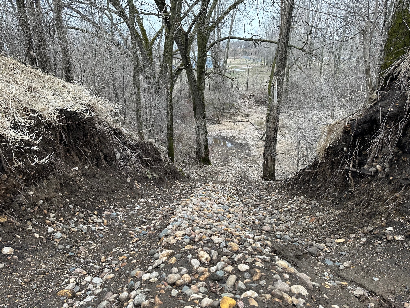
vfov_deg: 56.8
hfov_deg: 71.6
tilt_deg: -20.1
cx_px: 205
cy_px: 154
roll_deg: +0.6
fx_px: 284
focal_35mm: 24
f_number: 1.78
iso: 80
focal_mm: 6.86
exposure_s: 1/516
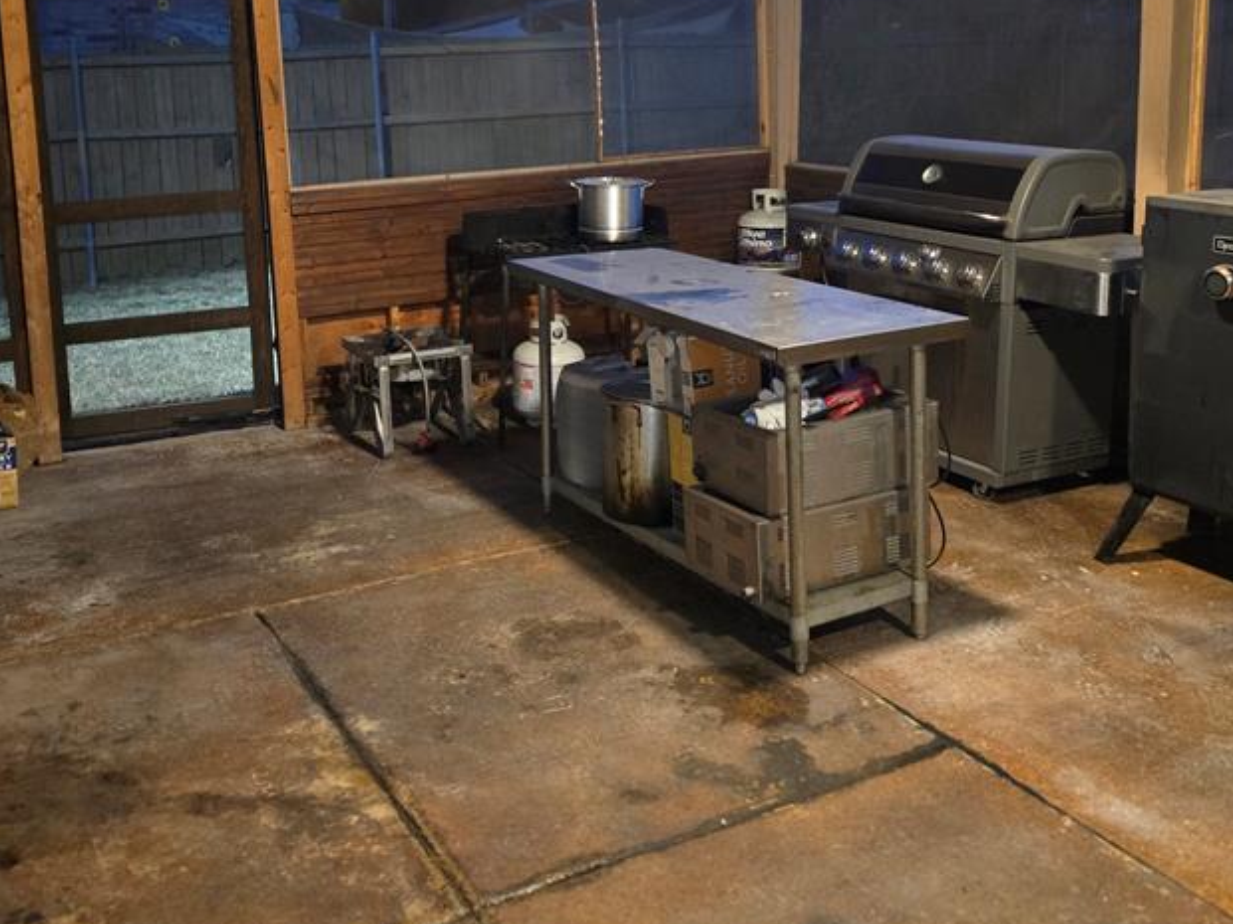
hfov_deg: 48.9
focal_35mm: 38
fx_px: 1354
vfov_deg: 37.0
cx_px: 571
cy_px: 254
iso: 1600
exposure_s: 1/24
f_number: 1.7
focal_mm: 6.3
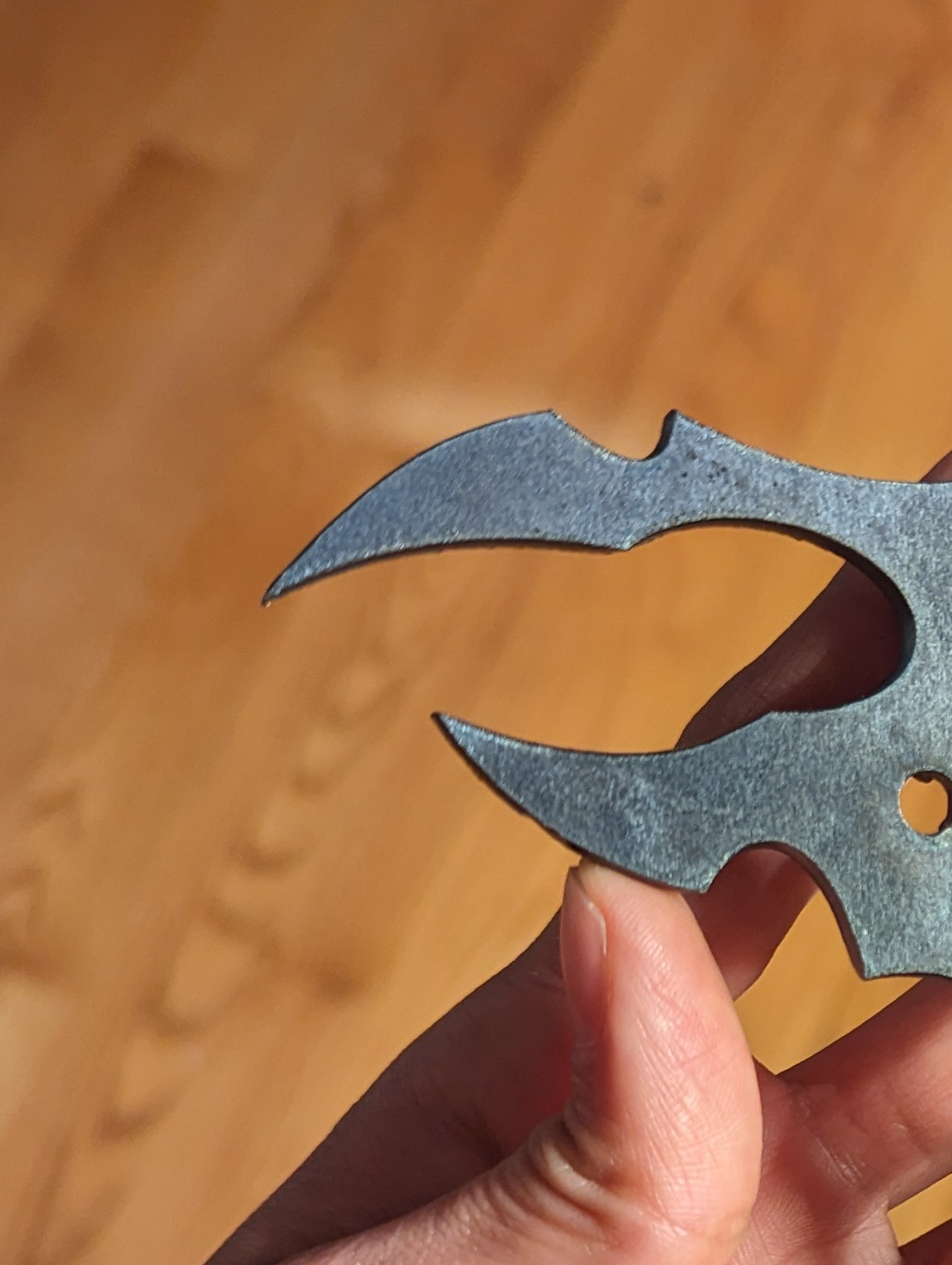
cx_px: 1090
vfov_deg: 32.2
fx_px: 2121
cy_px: 1029
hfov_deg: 23.5
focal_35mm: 58
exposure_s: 1/40
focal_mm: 6.81
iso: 462
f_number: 1.85
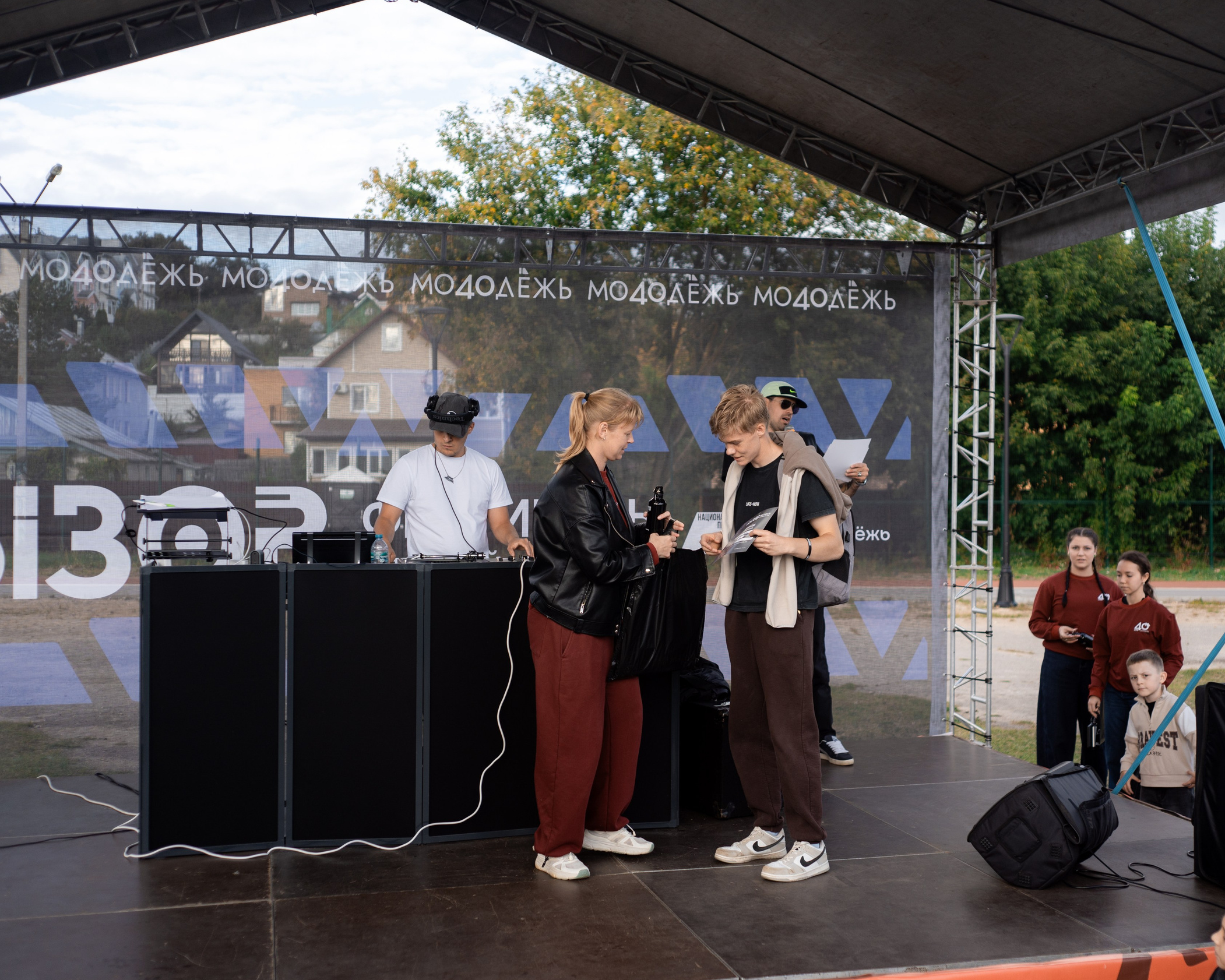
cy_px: 488
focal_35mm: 40
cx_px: 681
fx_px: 1450
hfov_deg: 45.7
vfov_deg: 37.3
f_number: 2.2
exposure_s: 1/800
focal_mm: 35
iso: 100
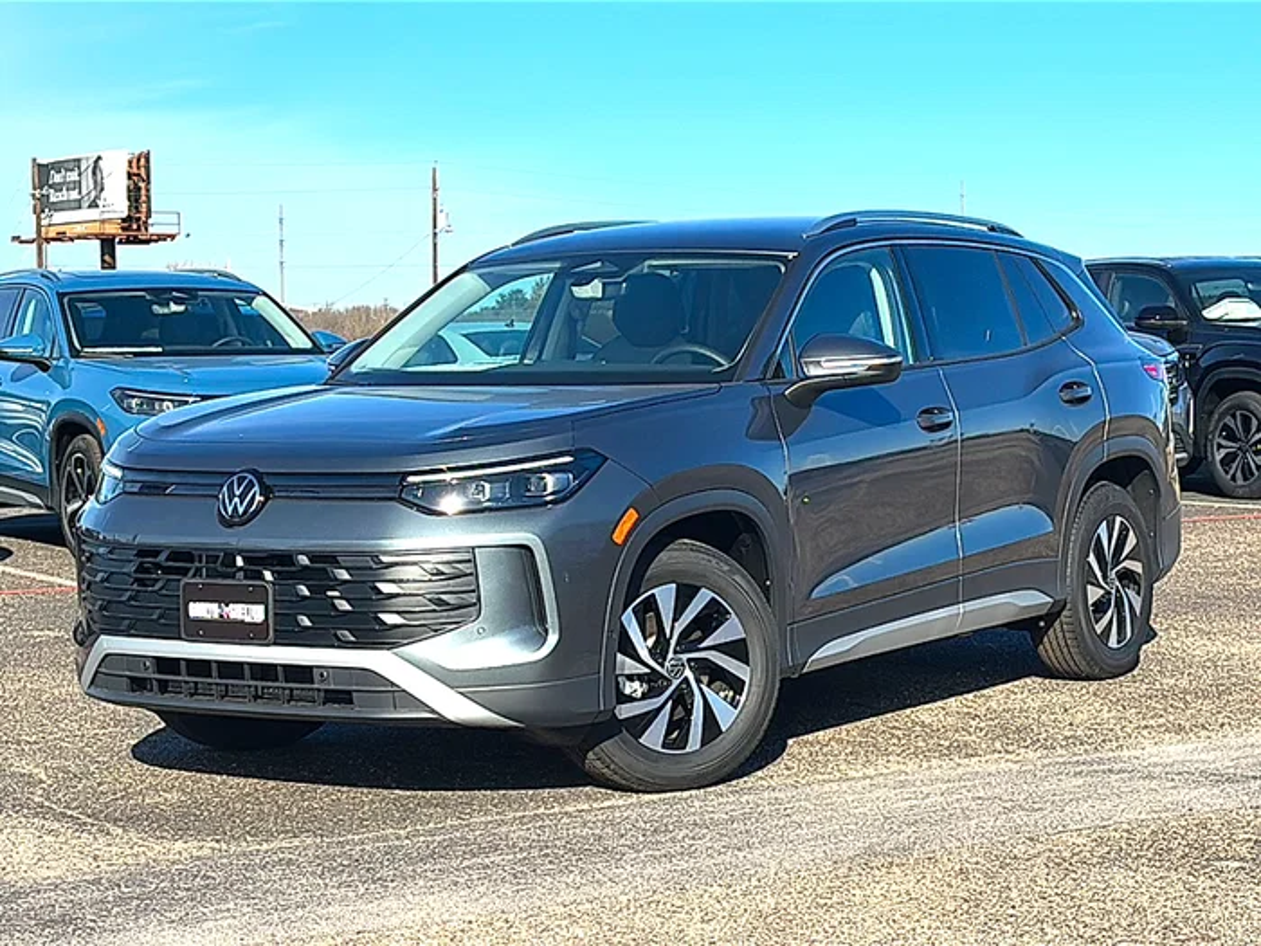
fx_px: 2441
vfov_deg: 21.9
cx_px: 630
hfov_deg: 29.0
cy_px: 473
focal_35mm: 67
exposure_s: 1/4219
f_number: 1.78
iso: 64
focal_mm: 6.86
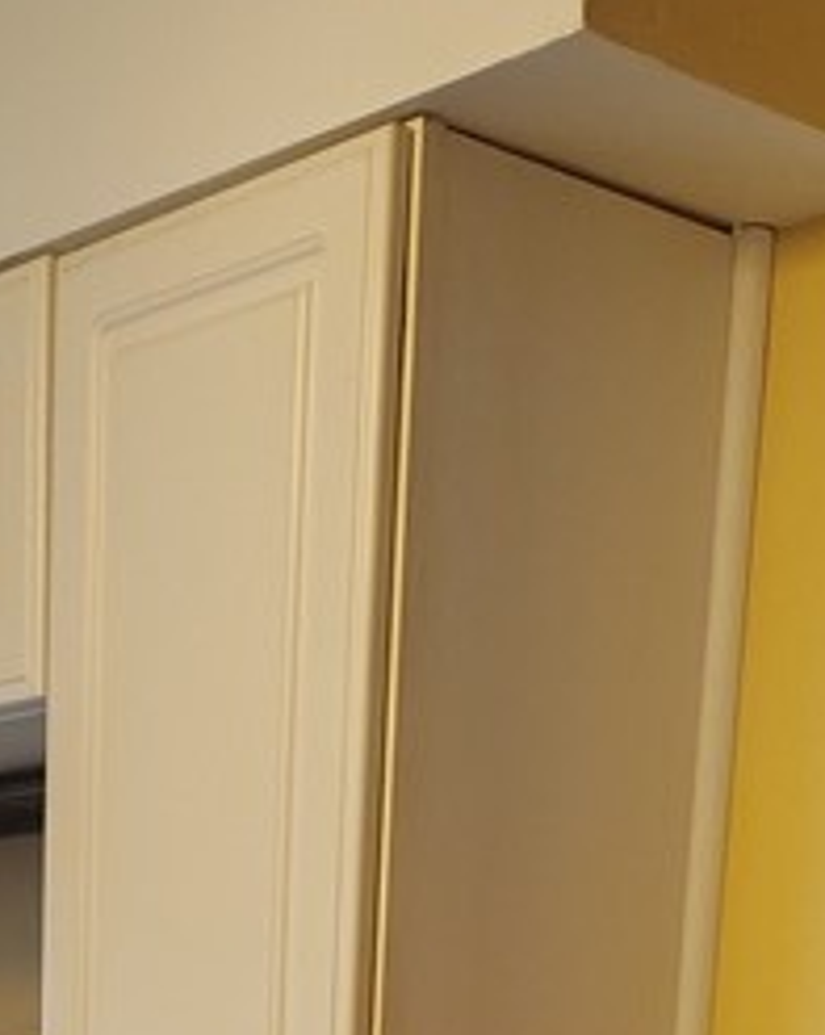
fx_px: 2966
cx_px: 360
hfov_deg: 15.8
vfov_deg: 15.9
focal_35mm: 97
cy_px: 2018
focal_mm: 5.56
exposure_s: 1/30
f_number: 1.8
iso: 2063
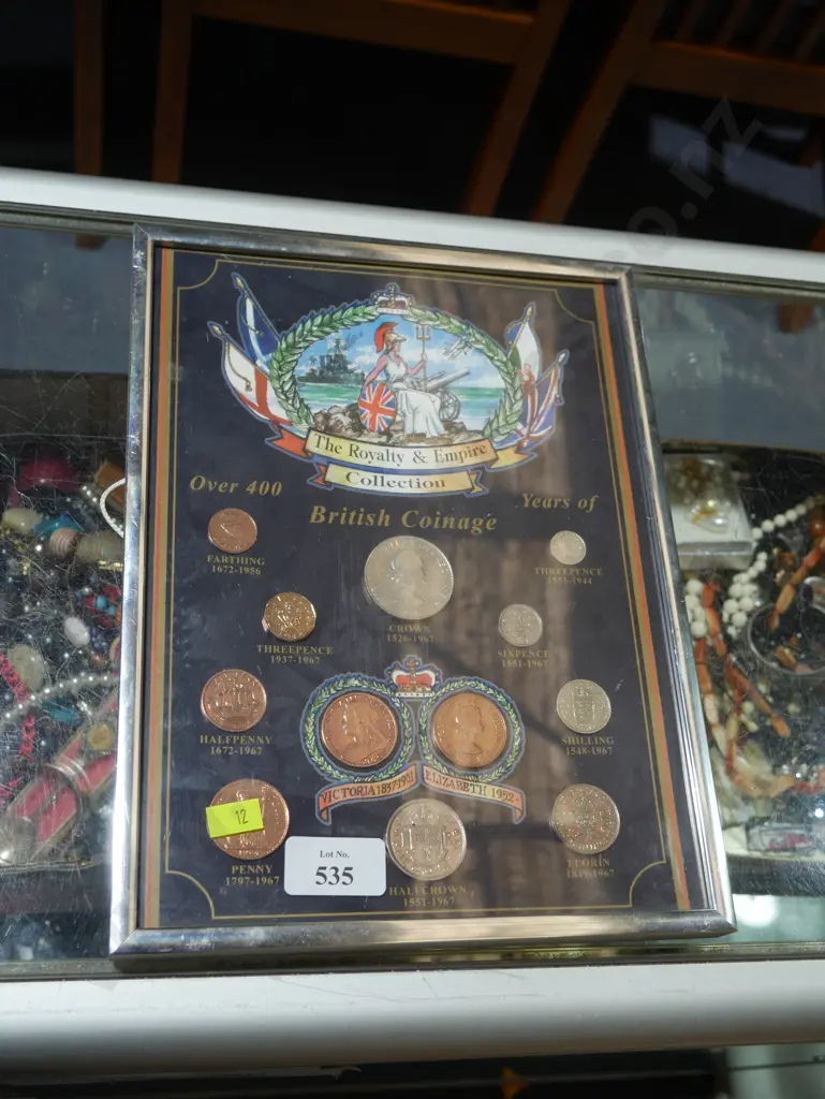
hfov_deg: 36.0
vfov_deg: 46.8
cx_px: 412
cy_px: 550
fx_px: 1270
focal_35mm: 40
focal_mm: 20
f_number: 4.5
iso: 200
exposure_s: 1/60
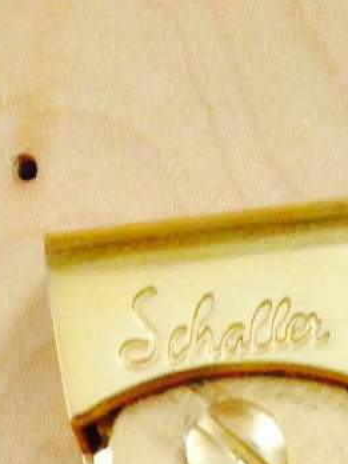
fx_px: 2600
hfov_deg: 7.6
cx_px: 456
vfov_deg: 8.6
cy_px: 1353
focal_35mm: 194
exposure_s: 1/20
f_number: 2.4
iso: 160
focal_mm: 4.12
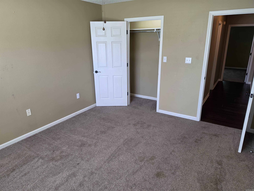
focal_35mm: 23
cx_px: 127
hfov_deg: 73.9
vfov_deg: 58.9
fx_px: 169
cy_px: 96
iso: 125
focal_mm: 6.5
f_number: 1.4
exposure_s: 1/120
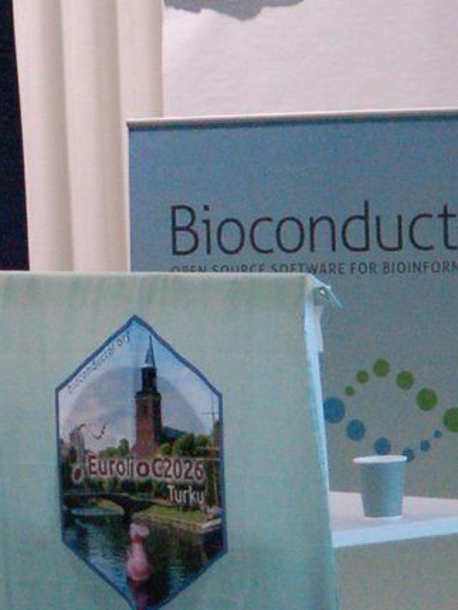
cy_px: 75
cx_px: -247
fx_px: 5904
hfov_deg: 4.4
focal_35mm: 335
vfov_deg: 5.9
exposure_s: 1/125
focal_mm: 50
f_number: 3.2
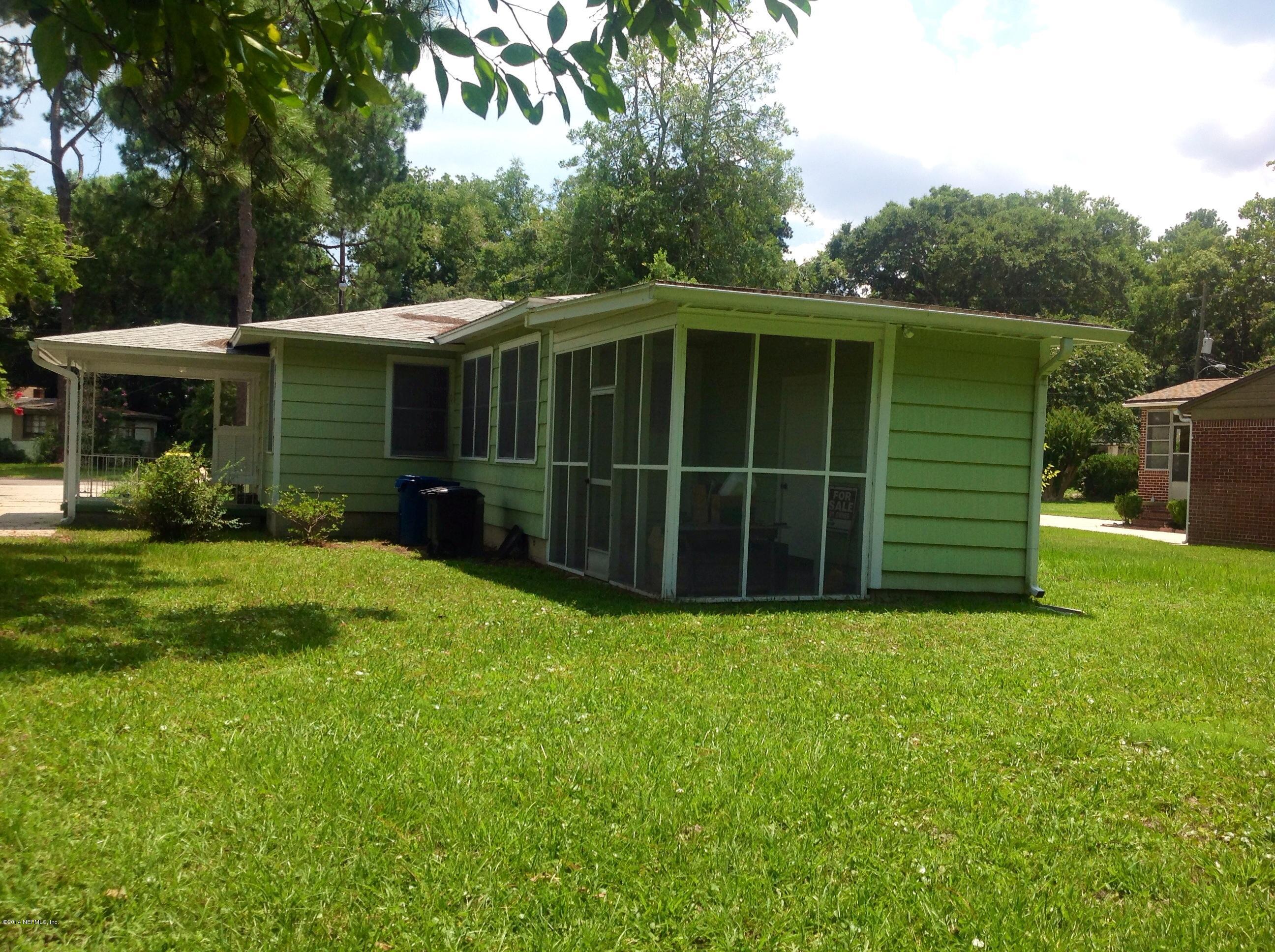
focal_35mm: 35
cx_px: 638
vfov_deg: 40.6
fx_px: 1287
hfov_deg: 52.7
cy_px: 476
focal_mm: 4.28
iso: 50
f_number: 2.4
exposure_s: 1/1374
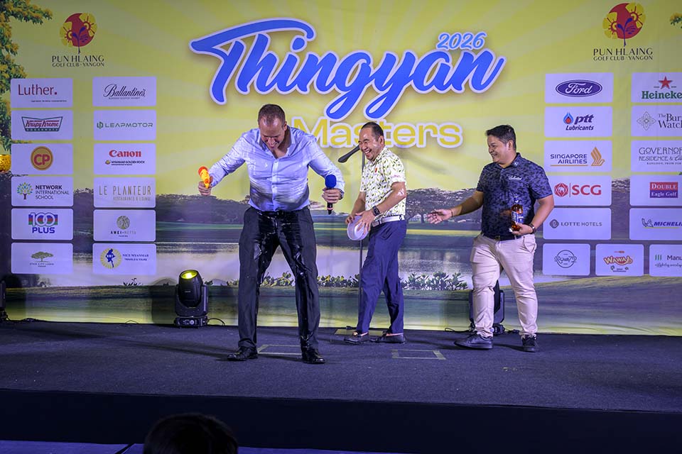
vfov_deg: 36.9
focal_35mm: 36
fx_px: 682
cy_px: 227
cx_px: 341
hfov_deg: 53.1
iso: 1800
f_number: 5.6
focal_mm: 36
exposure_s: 1/200
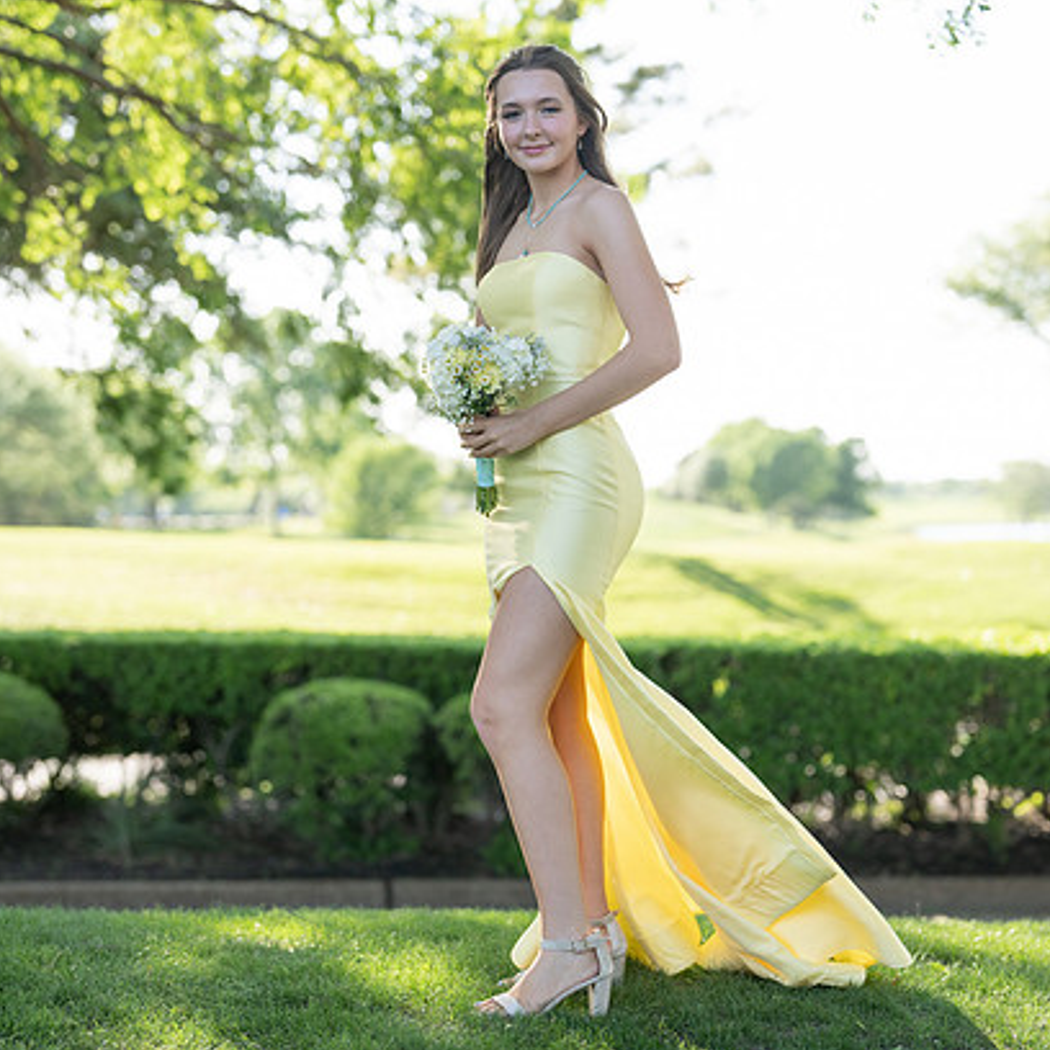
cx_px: 560
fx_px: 2368
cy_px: 560
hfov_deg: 25.0
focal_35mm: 69
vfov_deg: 25.0
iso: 160
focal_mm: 50
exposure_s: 1/1000
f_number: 1.8
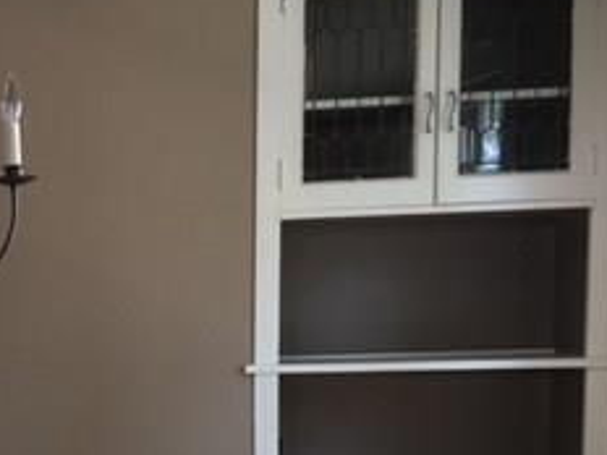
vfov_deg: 17.9
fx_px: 1403
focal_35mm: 80
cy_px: 468
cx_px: -220
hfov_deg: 21.6
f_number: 2.2
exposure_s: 1/30
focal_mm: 4.15
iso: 40
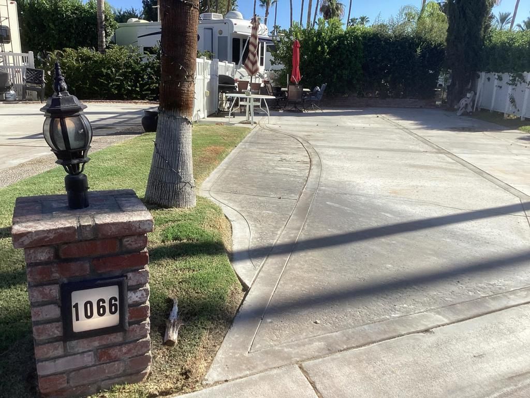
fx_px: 475
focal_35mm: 31
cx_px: 265
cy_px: 199
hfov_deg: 58.4
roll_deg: -0.9
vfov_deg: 45.4
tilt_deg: -14.2
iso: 25
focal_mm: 3.3
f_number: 2.4
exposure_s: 1/1164
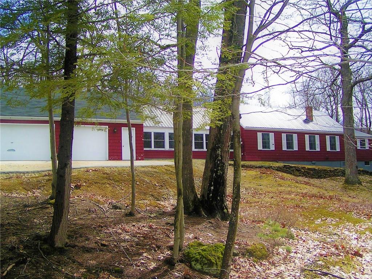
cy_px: 140
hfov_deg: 49.0
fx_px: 408
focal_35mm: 38
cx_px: 186
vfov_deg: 37.7
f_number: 2.8
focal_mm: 5.8
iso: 80
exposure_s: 1/800
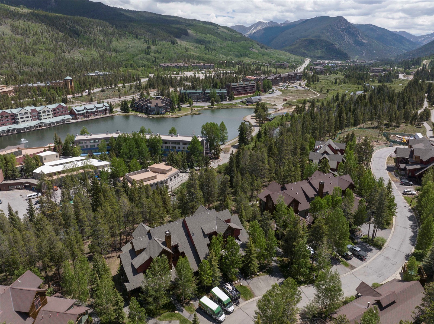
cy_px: 162
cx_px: 217
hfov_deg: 71.6
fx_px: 301
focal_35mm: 24
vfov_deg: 56.7
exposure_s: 1/1600
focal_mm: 12.29
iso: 100
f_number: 5
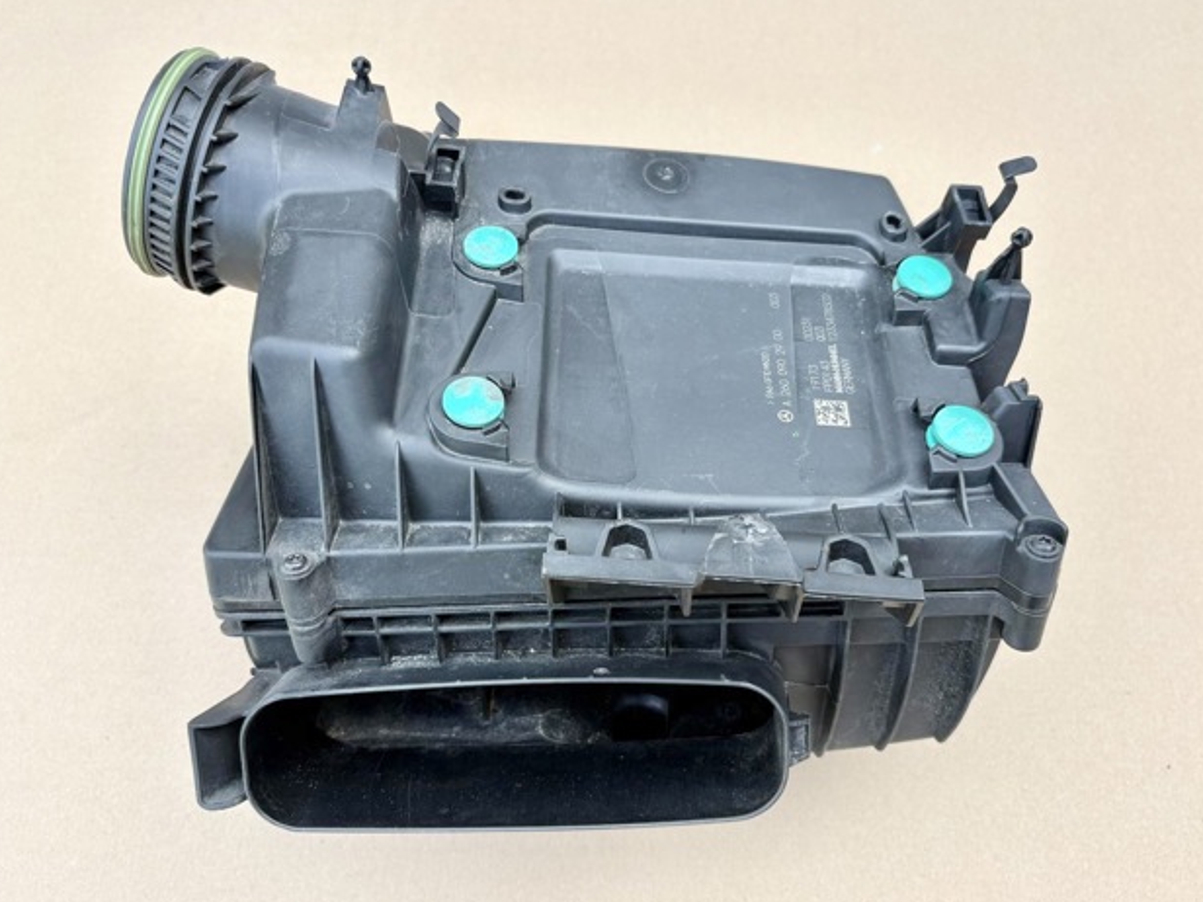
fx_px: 938
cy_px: 445
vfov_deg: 51.4
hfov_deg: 65.3
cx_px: 580
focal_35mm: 27
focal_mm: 5.96
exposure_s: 1/228
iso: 40
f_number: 1.6
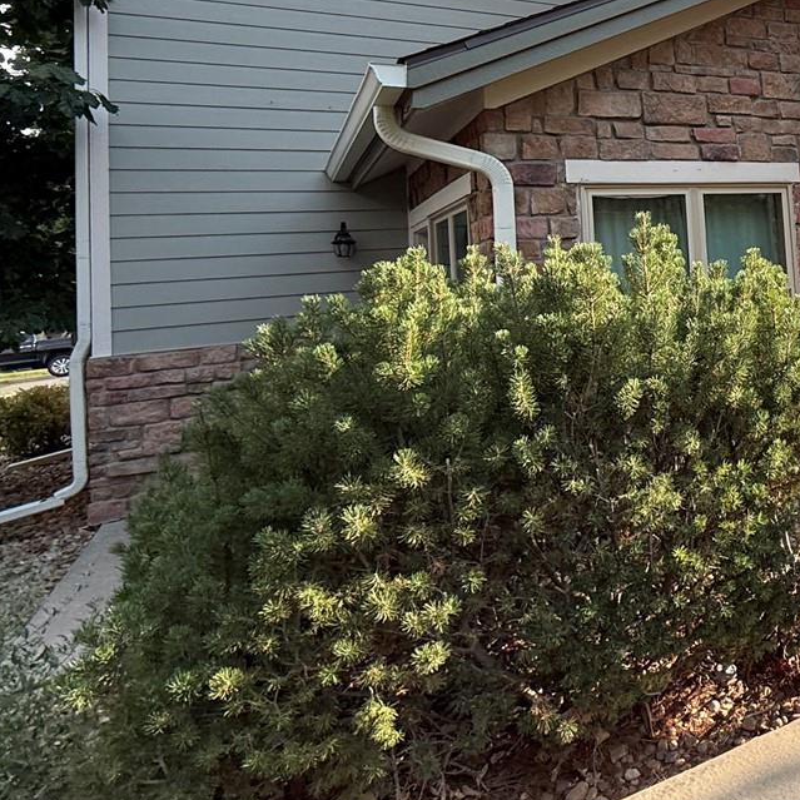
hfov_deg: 42.8
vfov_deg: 50.4
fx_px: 811
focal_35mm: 31
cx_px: 851
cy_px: 203
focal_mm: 2.22
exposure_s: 1/252
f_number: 2.2
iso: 50
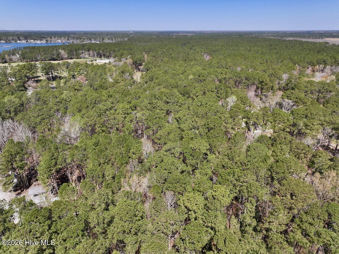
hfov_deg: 71.6
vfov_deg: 56.8
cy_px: 127
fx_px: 235
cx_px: 170
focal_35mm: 24
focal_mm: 12.29
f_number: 2.8
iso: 100
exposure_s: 1/160
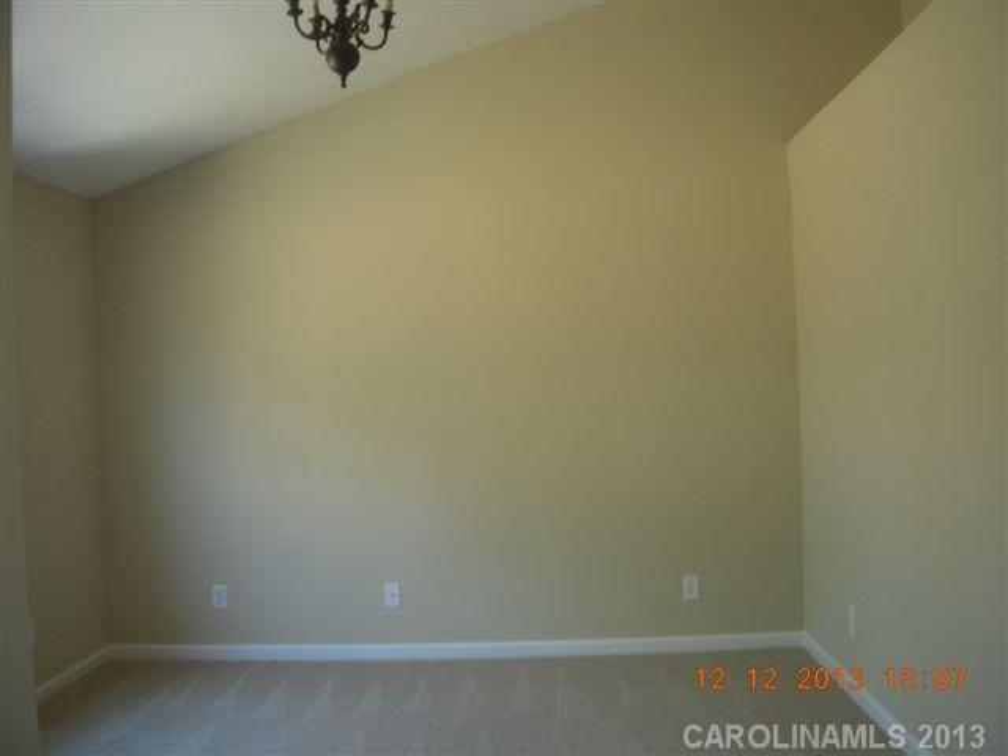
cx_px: 504
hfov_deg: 49.0
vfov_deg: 37.7
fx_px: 1107
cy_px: 378
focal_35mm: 38
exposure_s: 1/30
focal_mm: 6.3
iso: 160
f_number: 3.3
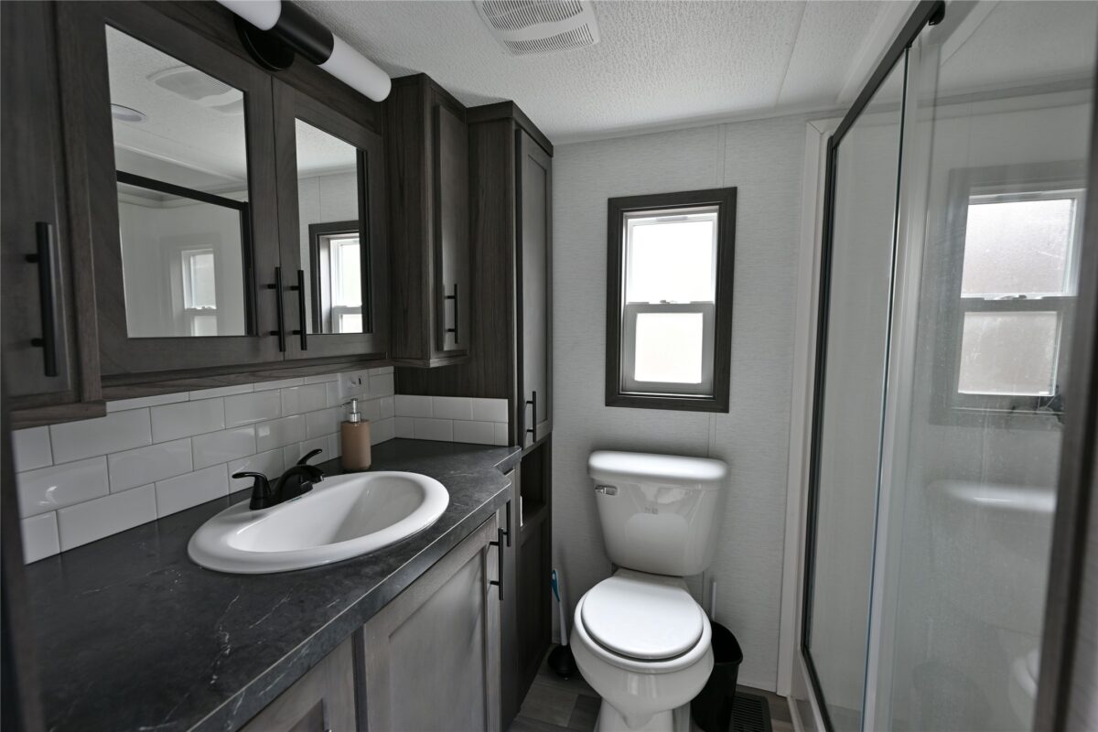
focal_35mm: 16
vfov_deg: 73.7
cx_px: 549
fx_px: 488
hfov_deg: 96.7
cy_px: 366
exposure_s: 1/5
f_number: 5.6
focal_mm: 16
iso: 200
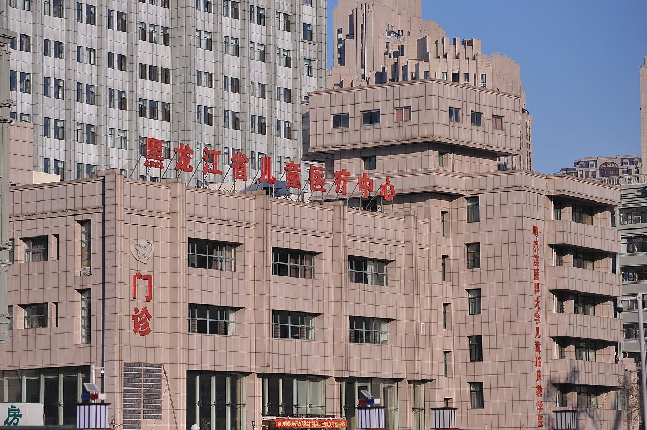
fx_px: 2245
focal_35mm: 125
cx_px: 324
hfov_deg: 16.4
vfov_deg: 10.9
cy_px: 215
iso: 200
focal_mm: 125
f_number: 4
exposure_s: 1/4000
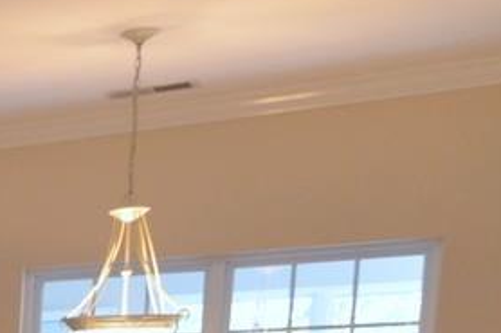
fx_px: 1320
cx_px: -697
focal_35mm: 95
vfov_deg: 12.8
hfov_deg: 14.4
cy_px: 639
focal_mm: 11
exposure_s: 1/45
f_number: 3.3
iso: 800
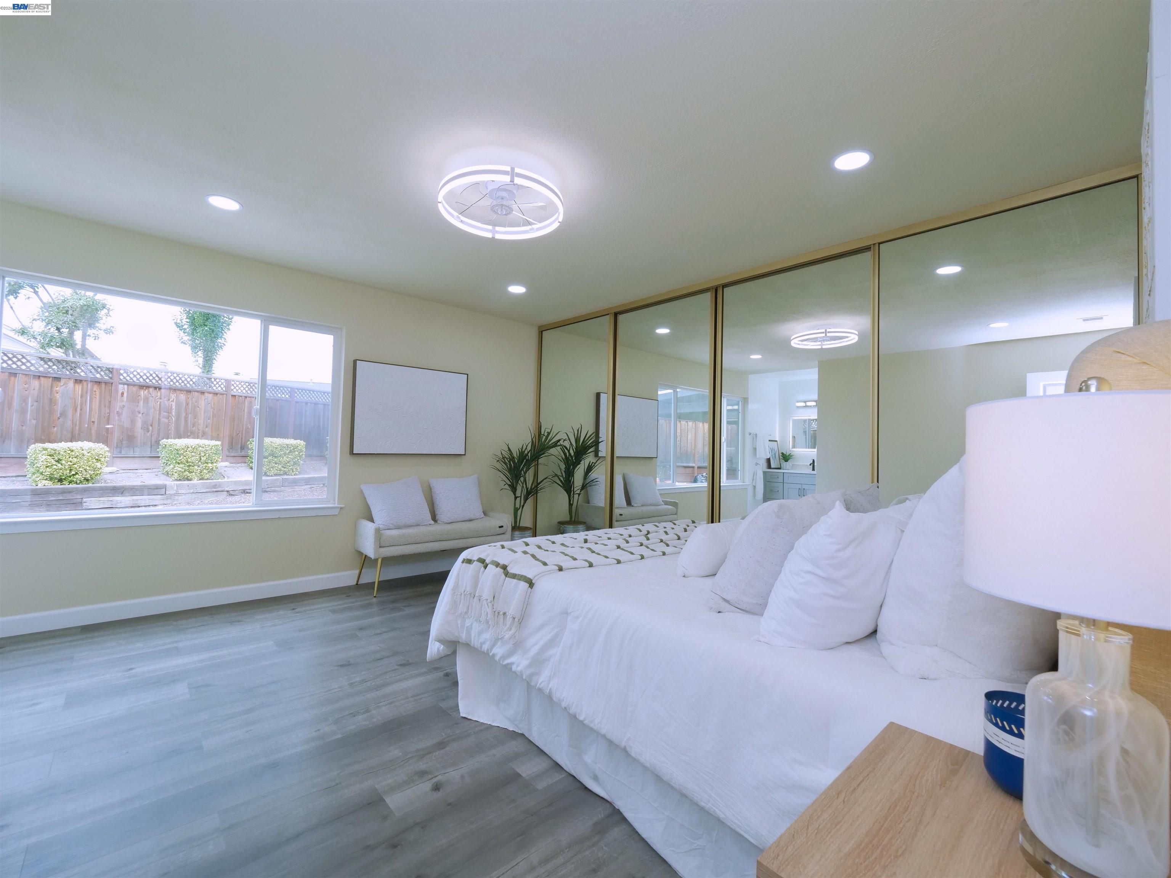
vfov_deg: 85.7
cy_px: 439
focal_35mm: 14
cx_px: 586
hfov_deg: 102.1
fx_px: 474
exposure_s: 1/125
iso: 800
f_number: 5.6
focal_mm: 7
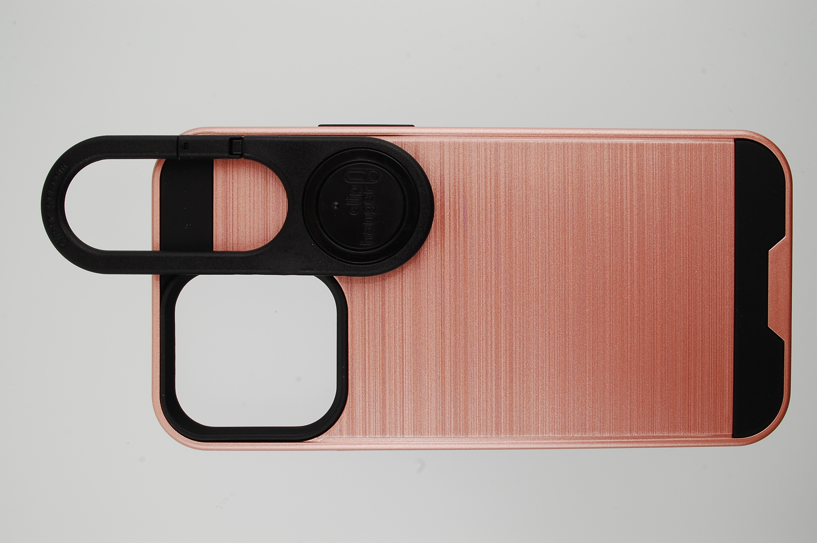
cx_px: 408
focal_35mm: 36
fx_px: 816
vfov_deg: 36.8
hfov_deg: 53.2
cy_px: 272
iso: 200
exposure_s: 1/160
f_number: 13
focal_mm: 24
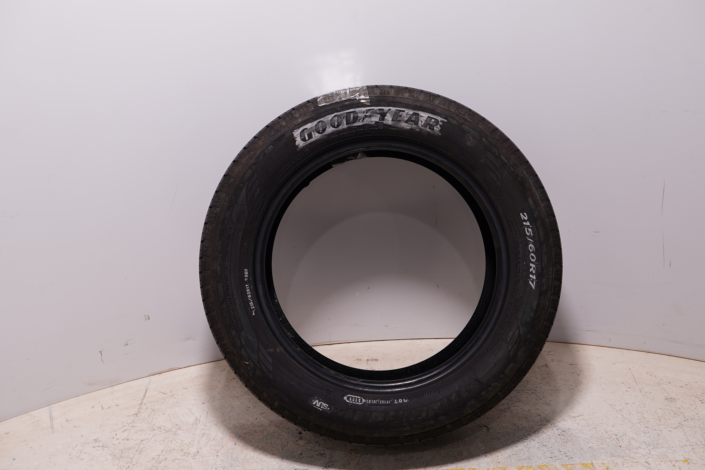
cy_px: 235
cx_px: 352
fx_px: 822
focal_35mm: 42
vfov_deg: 31.9
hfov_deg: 46.4
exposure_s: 1/15
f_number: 5.6
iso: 50
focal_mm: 28
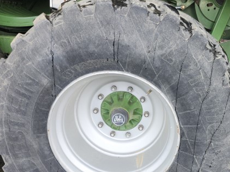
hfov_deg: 52.4
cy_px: 103
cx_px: 135
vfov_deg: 40.5
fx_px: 232
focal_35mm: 35
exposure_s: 1/180
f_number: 1.8
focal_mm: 5.54
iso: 64
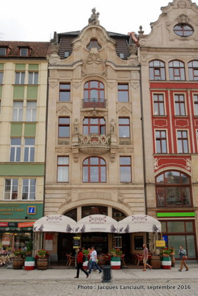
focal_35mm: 40
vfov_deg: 47.9
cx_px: 99
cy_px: 148
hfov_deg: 33.1
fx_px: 333
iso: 100
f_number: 5
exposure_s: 1/100
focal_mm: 27
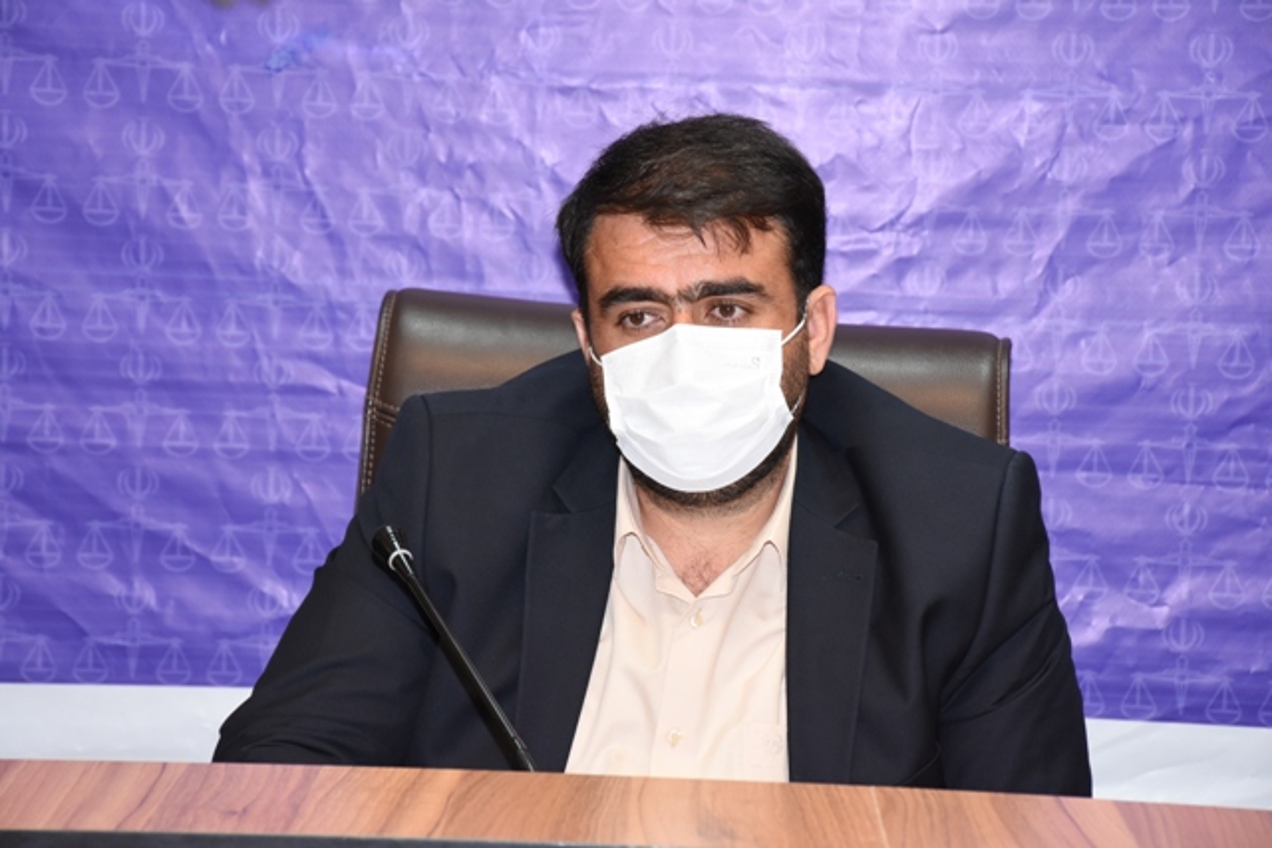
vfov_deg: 11.4
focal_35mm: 120
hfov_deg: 17.1
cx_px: 636
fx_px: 4241
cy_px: 424
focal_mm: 80
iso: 800
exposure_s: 1/125
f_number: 7.1
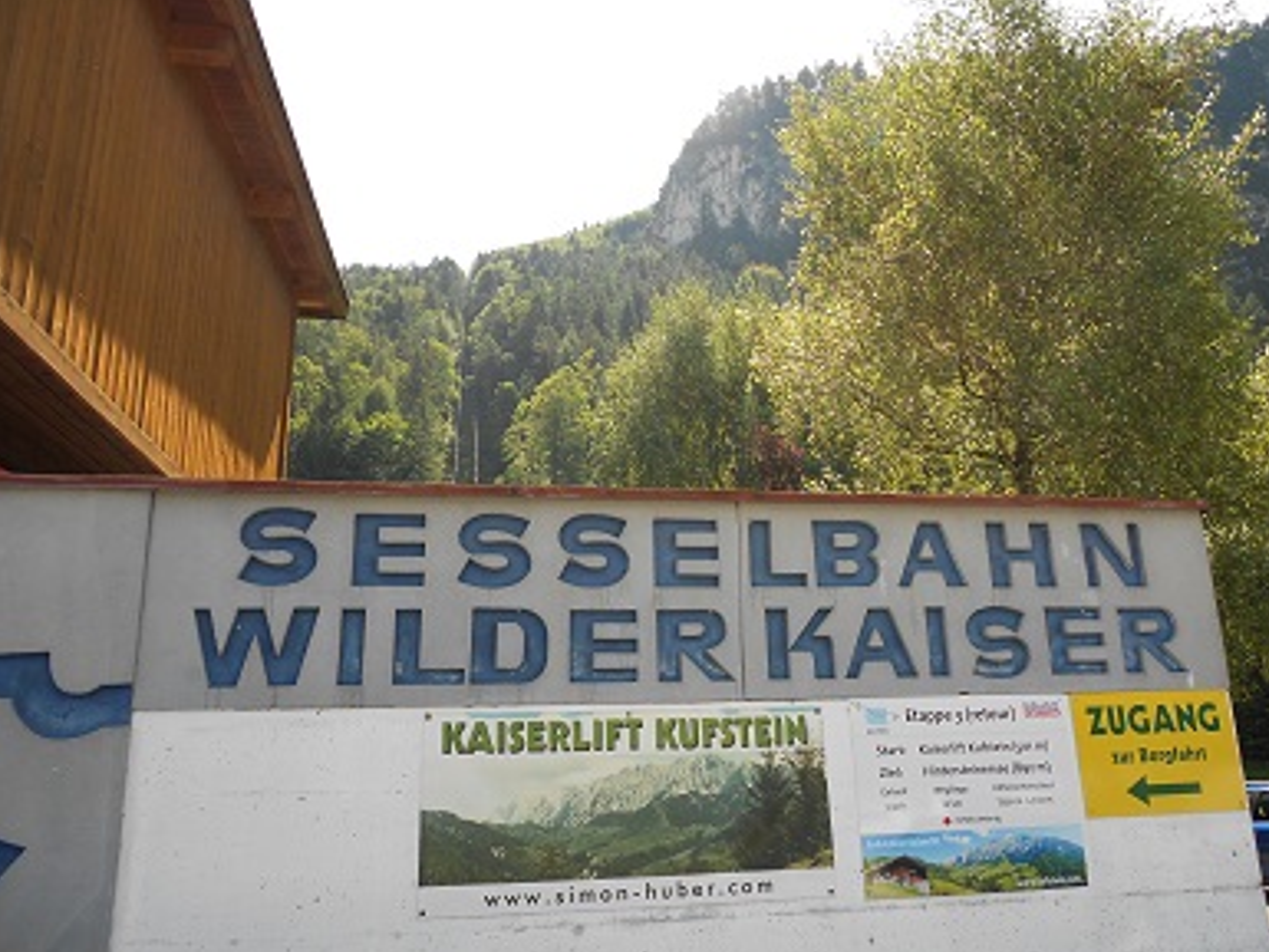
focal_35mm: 27
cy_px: 468
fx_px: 990
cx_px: 653
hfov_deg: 65.3
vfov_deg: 51.4
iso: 80
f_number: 3.2
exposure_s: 1/320
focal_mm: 4.6
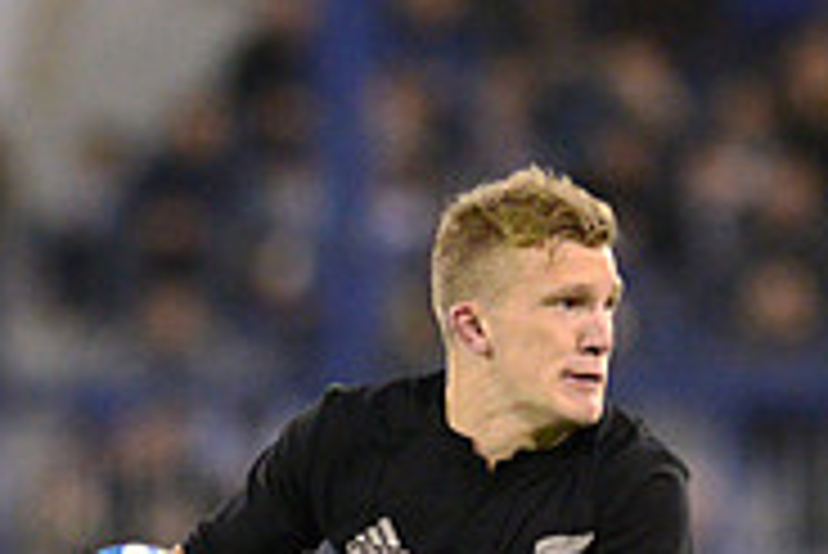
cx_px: 364
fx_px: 21775
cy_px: 863
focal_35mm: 946
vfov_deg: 1.5
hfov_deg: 2.2
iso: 4500
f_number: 2.8
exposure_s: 1/1250
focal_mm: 300
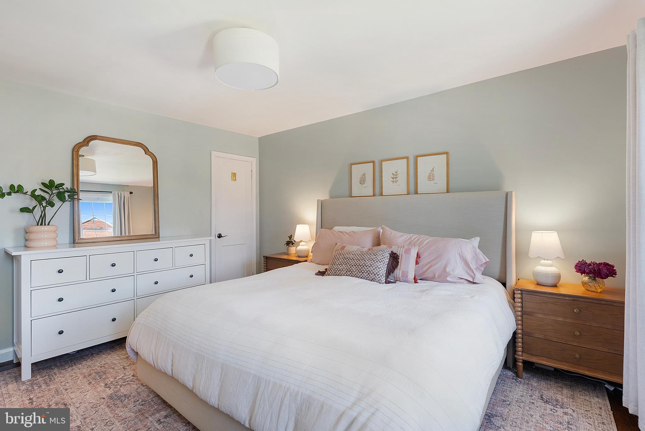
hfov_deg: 96.7
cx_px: 322
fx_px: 287
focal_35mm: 16
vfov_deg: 73.8
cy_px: 216
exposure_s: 1/2.5
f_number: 8
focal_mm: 16
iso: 200
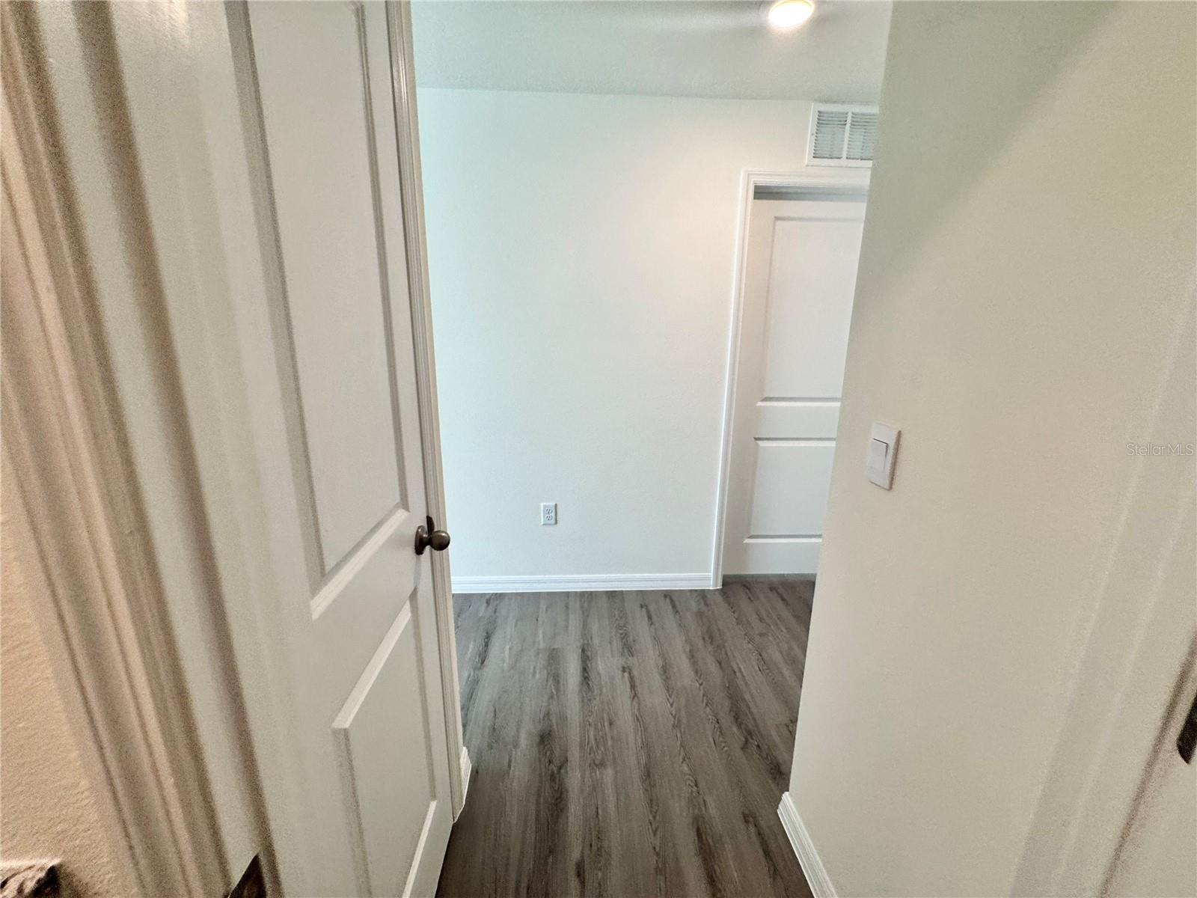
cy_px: 449
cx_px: 598
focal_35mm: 14
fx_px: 484
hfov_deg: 102.1
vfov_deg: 85.7
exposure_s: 1/120
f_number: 2.2
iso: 160
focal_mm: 2.22
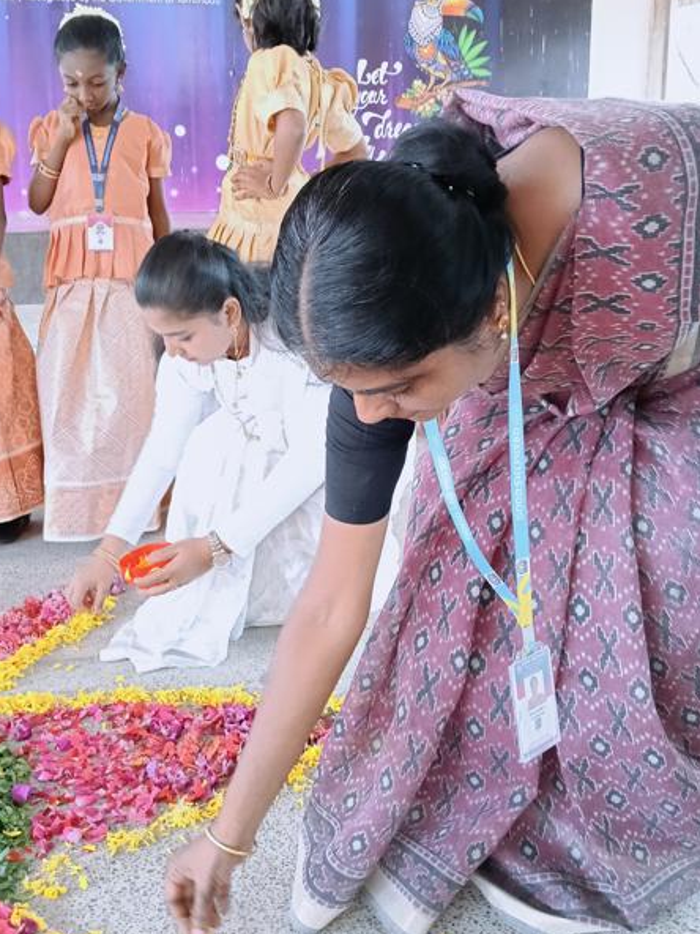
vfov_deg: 52.5
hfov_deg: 40.7
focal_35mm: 35
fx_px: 944
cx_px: 328
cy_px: 413
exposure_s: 1/50
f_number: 1.8
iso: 500
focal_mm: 3.98
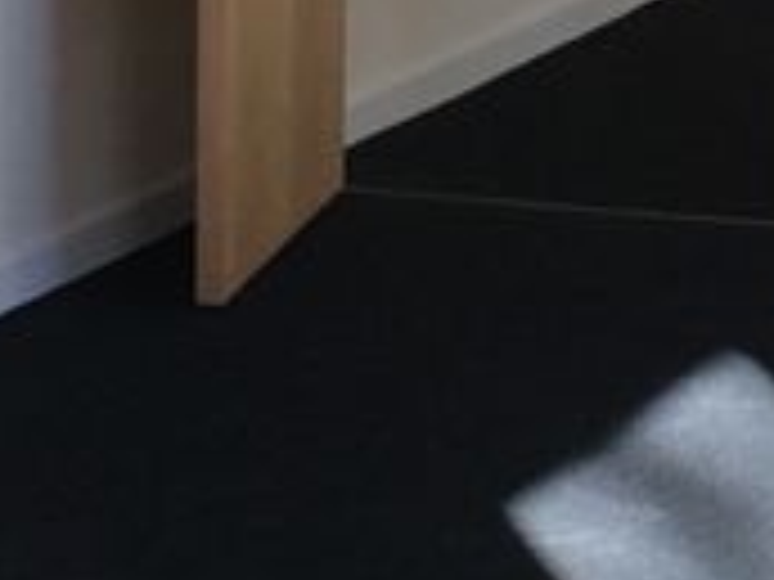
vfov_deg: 7.8
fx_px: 4181
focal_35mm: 187
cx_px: 657
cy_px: -339
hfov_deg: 10.5
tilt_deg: -3.7
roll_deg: +0.5
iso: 50
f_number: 2.2
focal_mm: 4.15
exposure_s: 1/100
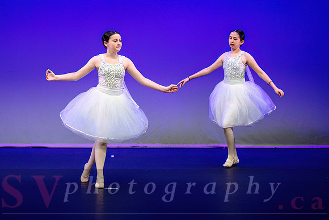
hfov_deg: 10.2
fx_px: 1841
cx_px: 133
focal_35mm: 201
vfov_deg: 6.8
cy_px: 82
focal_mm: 150
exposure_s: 1/640
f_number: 2.8
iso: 1600
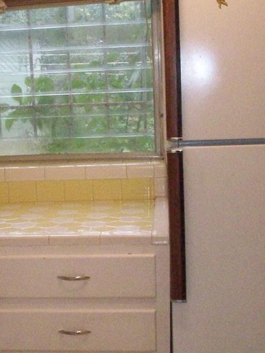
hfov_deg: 20.5
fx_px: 724
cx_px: 61
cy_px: 220
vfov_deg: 27.3
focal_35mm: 71
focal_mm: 6.2
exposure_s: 1/128
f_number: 2.8
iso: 800
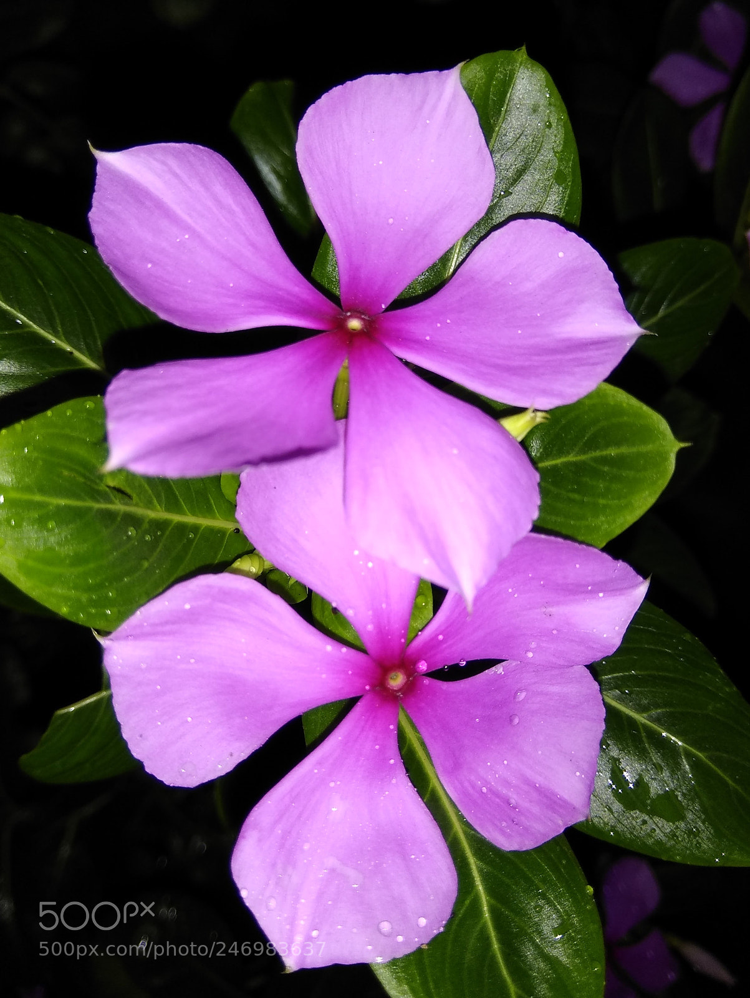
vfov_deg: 78.9
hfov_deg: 63.5
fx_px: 606
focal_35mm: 21
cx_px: 375
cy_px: 499
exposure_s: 1/177
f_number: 2
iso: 100
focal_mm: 3.57
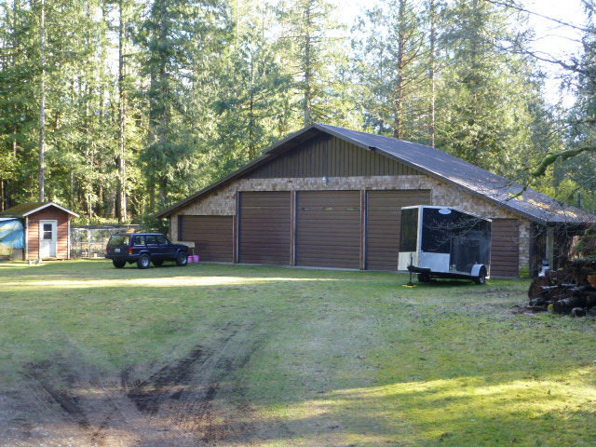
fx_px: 809
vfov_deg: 30.9
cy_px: 224
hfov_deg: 40.4
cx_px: 298
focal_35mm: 47
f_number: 4.2
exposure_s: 1/60
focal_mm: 8.5
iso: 160
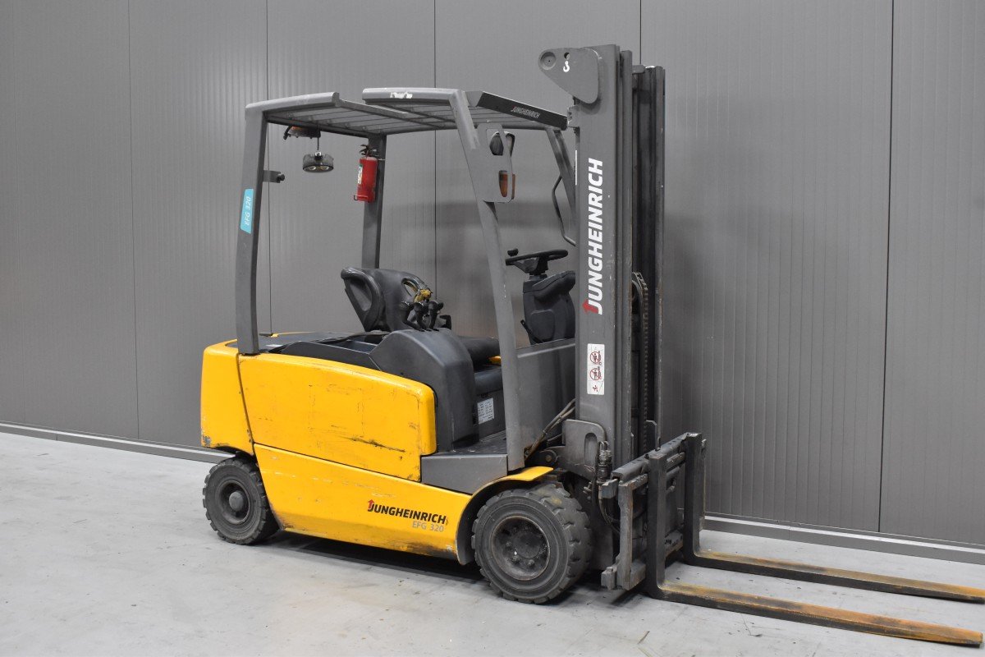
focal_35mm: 36
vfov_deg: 36.9
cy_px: 328
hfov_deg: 53.1
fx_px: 985
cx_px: 492
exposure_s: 1/40
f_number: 5.6
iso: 1600
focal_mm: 24
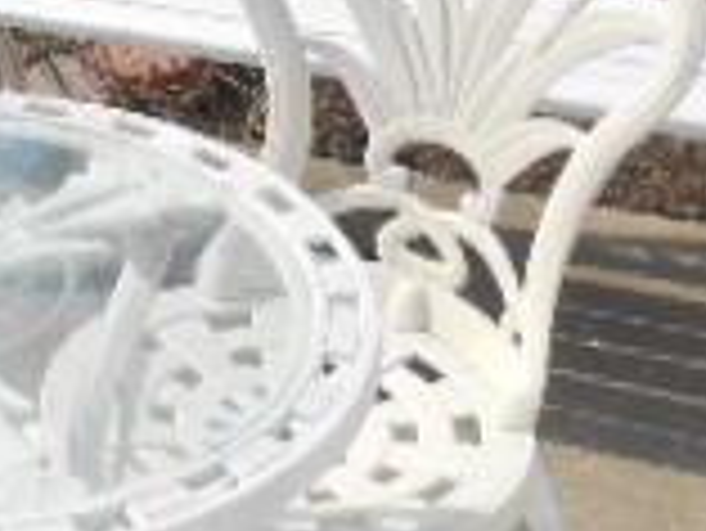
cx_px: -121
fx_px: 2164
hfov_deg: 17.7
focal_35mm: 106
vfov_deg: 12.8
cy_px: -387
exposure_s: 1/640
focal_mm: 4.7
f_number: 3.4
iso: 80
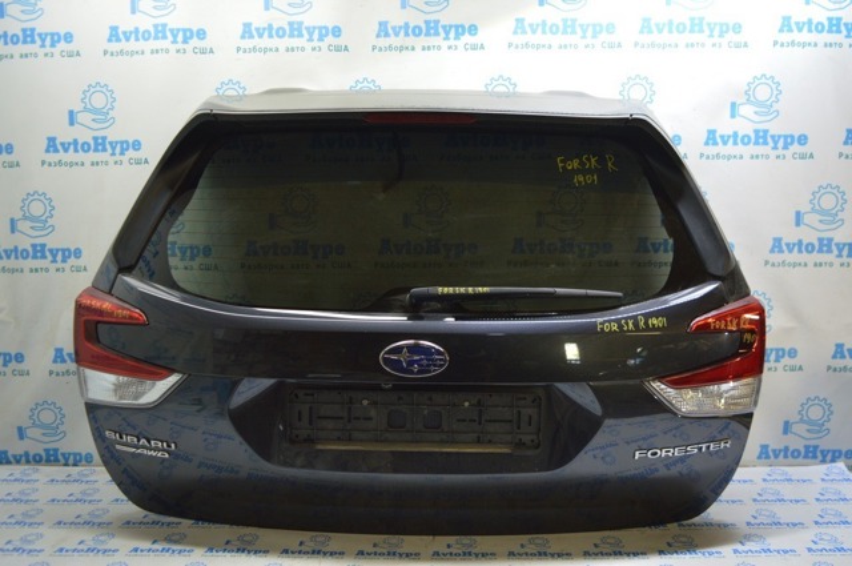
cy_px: 283
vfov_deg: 43.5
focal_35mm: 30
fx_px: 709
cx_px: 426
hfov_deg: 62.0
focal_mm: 20
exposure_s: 1/40
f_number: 3.5
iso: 400
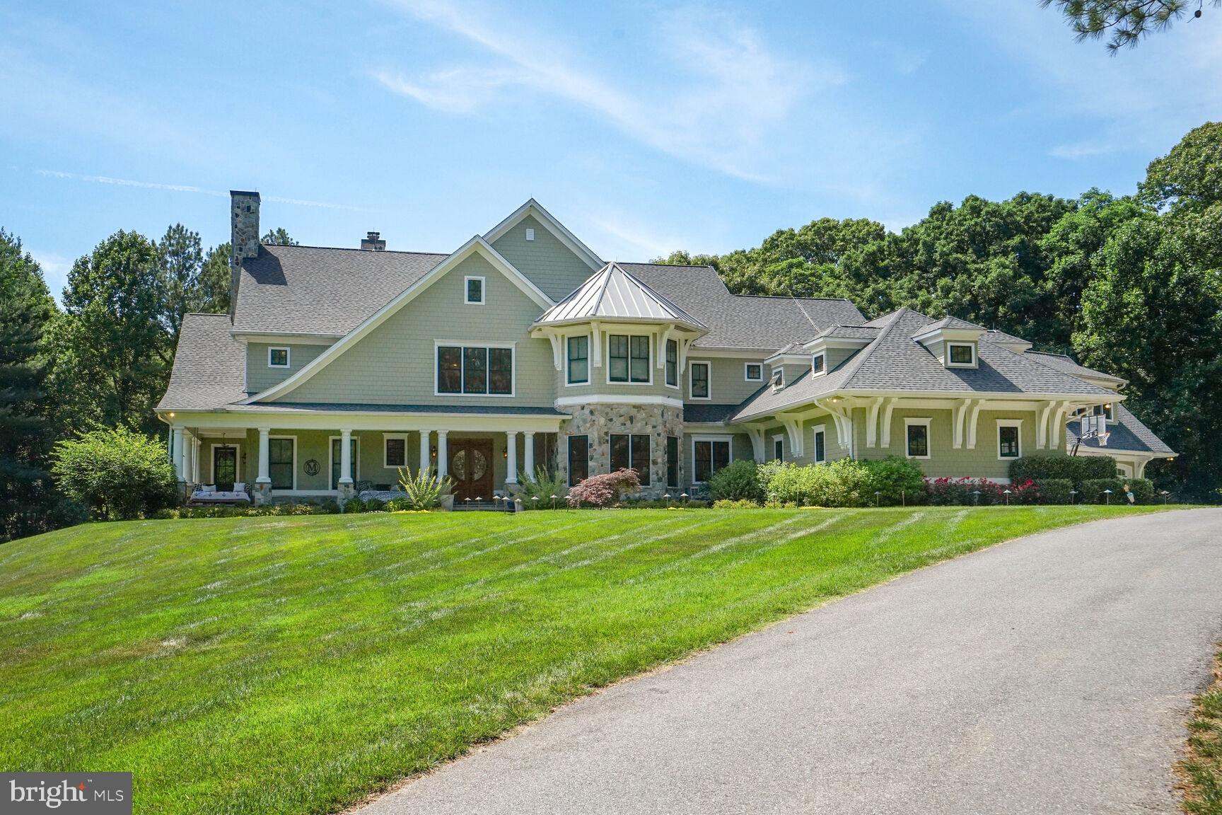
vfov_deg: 37.9
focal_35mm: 35
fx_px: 1188
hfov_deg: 54.4
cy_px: 408
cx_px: 611
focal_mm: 35
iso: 800
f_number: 9
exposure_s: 1/1600
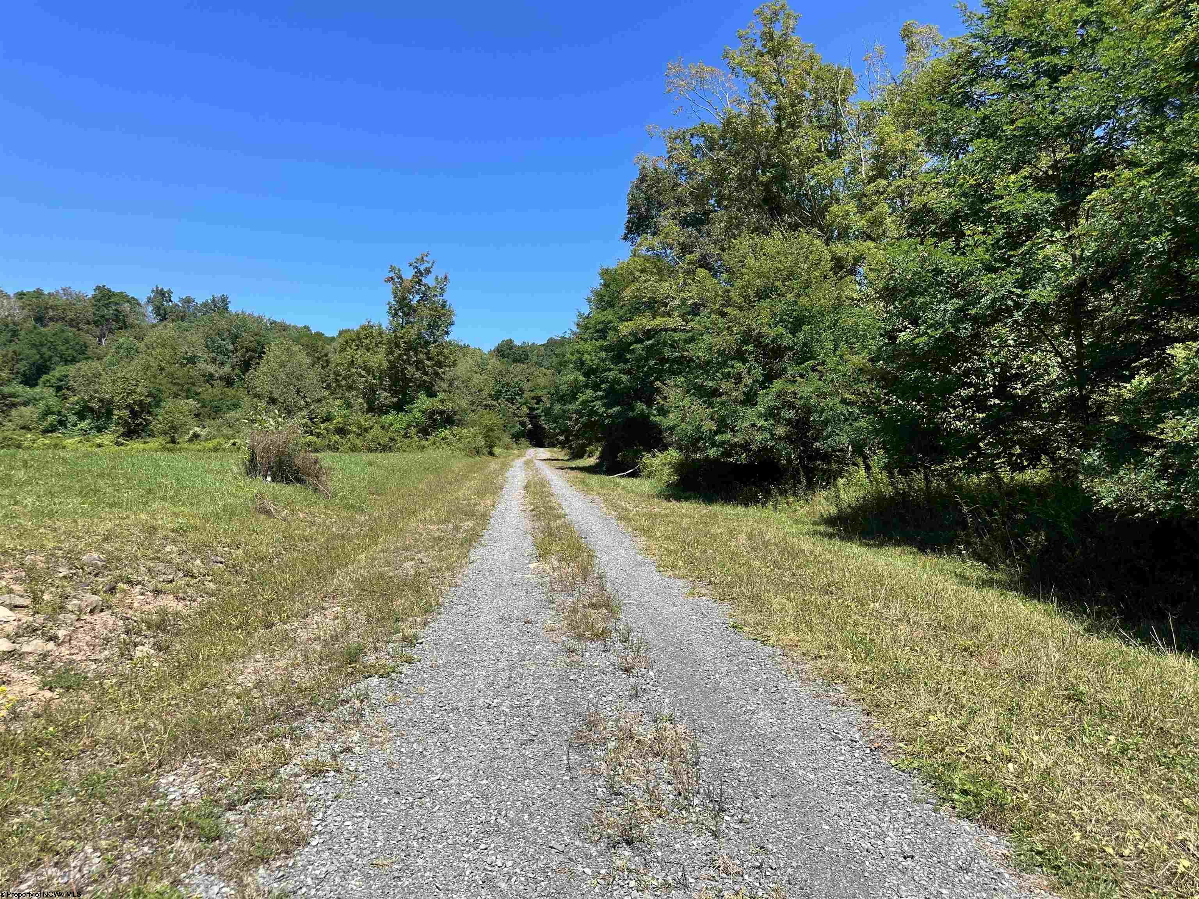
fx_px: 831
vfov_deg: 56.8
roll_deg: -0.8
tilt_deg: +4.2
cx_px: 600
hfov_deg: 71.6
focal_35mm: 24
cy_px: 450
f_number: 1.78
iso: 80
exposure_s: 1/2809
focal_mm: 6.86
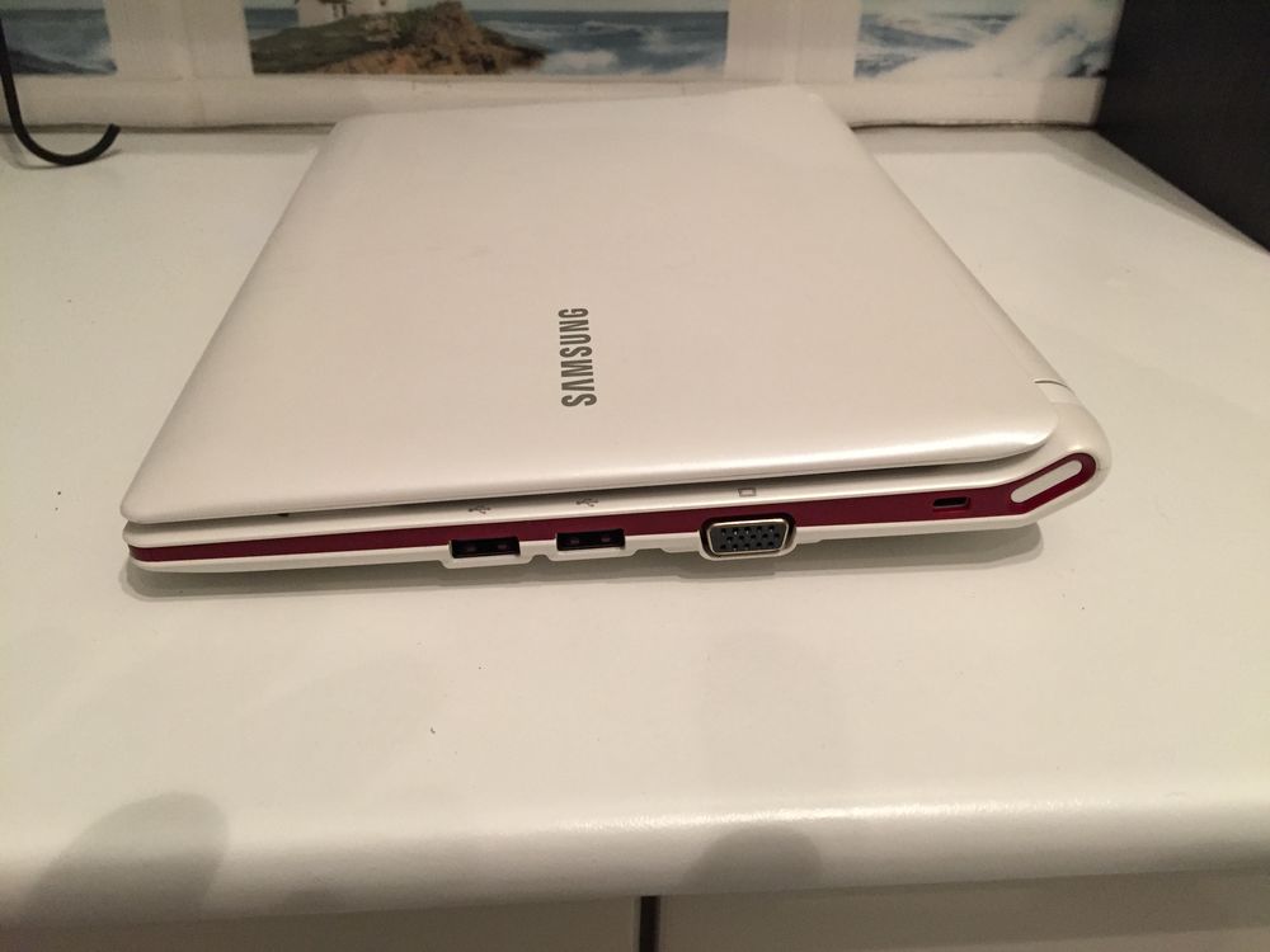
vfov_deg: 48.2
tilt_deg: -32.2
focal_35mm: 29
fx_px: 1064
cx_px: 635
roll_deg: -0.4
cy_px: 476
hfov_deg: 61.7
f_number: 2.2
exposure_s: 1/33
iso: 200
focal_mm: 4.15
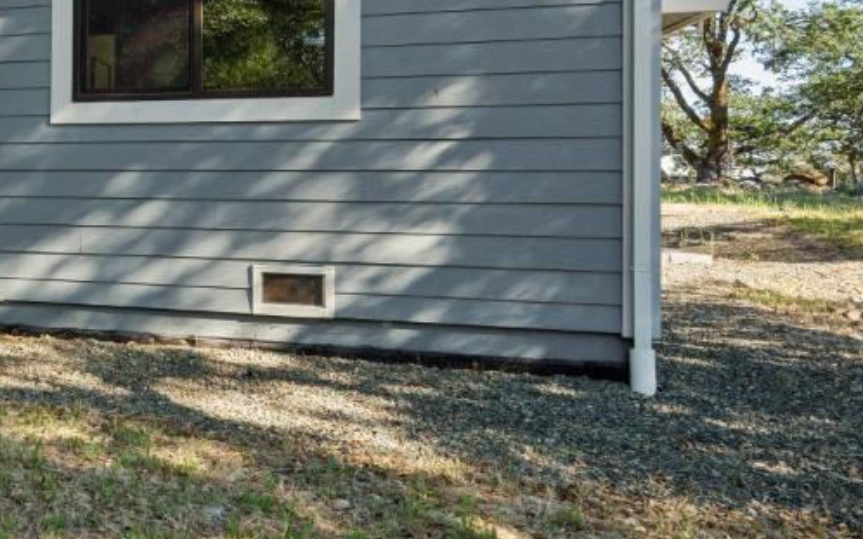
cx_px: -161
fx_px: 1011
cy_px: 198
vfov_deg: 29.7
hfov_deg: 36.3
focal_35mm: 43
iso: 250
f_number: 9
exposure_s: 1/200
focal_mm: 14
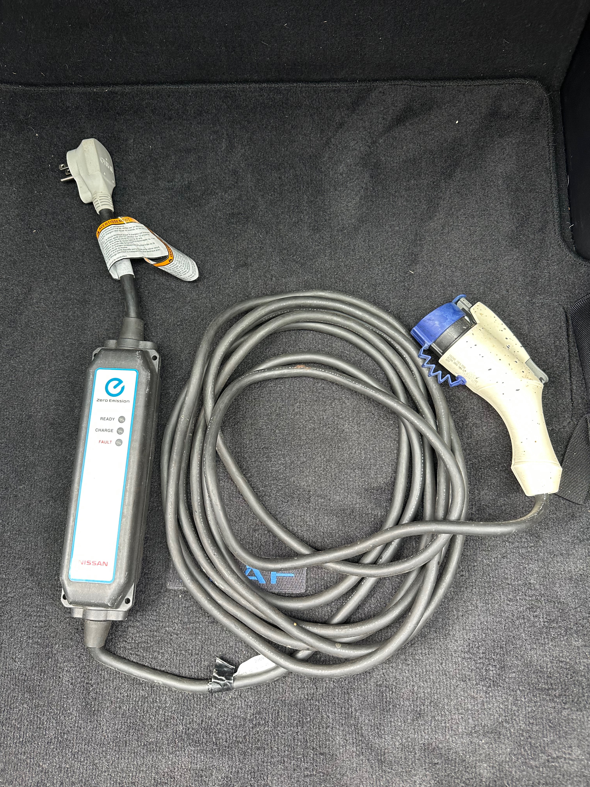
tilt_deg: -81.1
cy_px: 394
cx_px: 295
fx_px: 545
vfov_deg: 71.6
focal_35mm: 24
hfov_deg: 56.8
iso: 160
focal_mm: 6.86
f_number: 1.78
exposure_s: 1/121
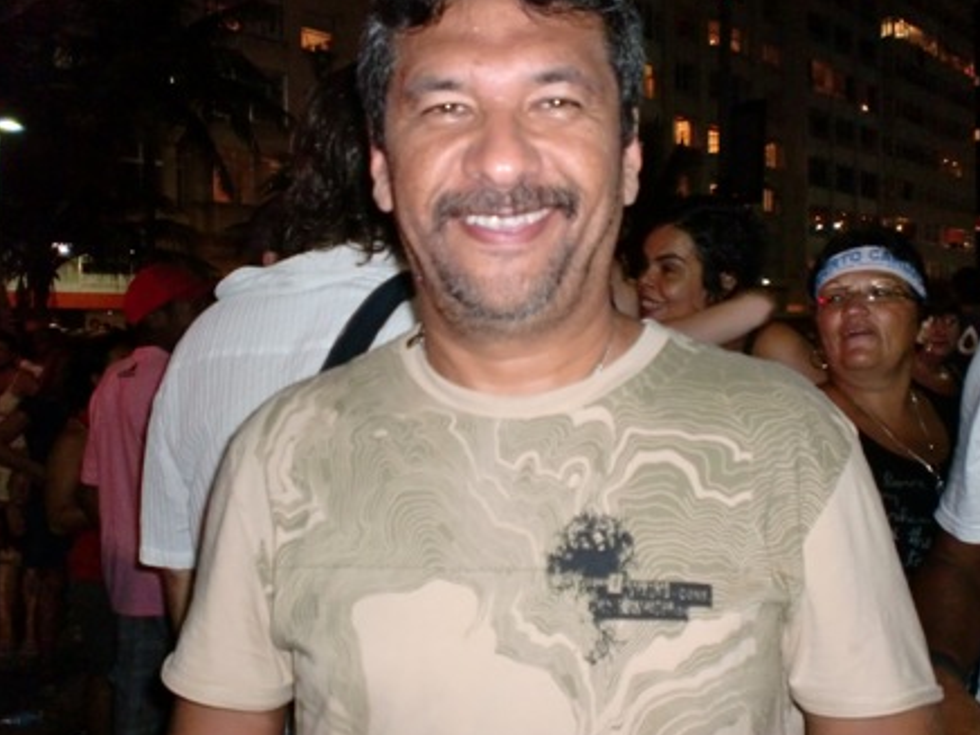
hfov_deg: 51.4
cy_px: 369
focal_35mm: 36
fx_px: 1019
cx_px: 494
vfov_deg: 39.7
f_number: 3.1
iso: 400
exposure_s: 1/40
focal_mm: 6.3
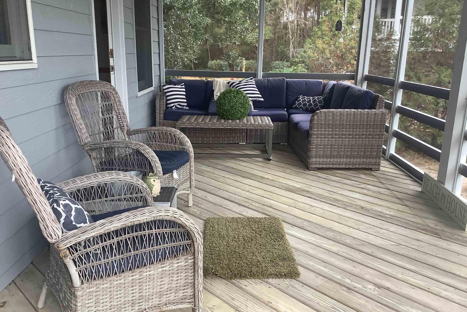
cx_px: 237
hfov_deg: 57.2
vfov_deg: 39.9
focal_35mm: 33
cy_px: 172
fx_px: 428
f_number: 2.4
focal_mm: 3.3
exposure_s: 1/120
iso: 64
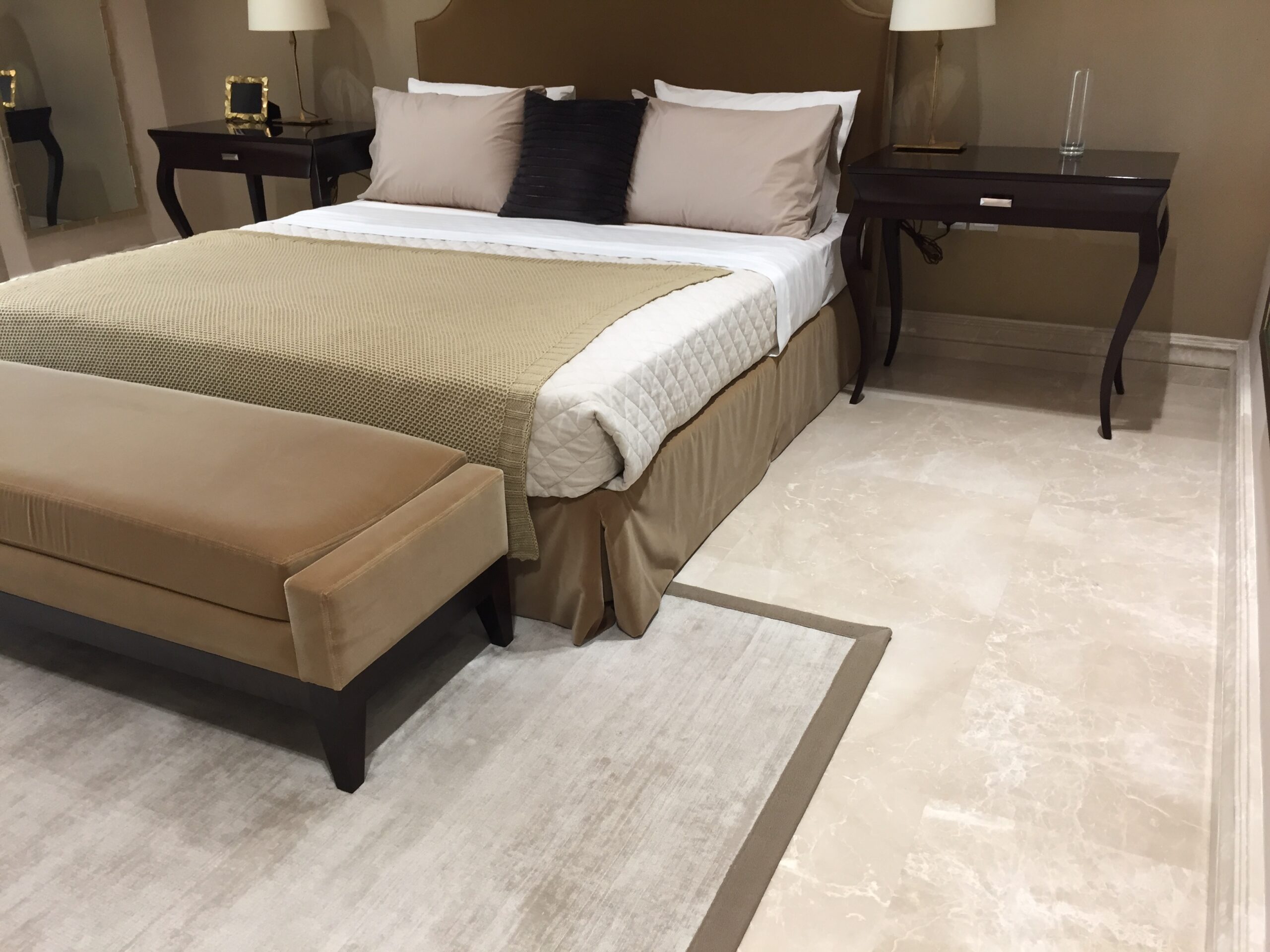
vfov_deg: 48.2
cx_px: 635
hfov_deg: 61.7
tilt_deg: -22.2
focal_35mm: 29
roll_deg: +0.9
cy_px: 476
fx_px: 1064
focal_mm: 4.15
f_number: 2.2
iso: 80
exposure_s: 1/33
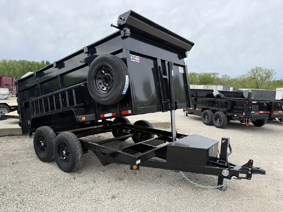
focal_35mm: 24
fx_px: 196
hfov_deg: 71.6
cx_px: 142
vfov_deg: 56.8
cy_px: 106
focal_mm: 6.76
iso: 80
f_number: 1.78
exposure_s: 1/2703
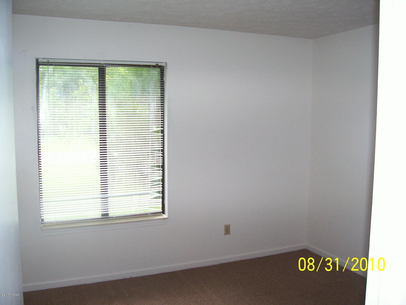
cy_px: 152
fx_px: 399
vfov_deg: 41.8
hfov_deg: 54.0
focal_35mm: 34
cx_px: 203
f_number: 2.7
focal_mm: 5.6
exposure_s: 1/112
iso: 140
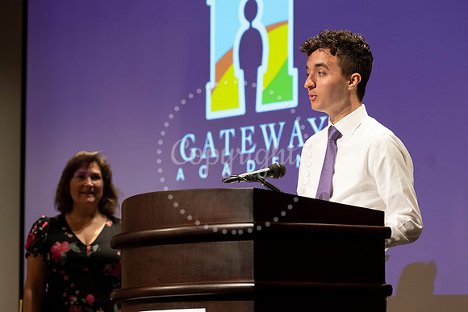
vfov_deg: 8.3
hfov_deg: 12.5
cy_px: 161
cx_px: 290
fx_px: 2143
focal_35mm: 165
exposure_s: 1/80
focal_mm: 120
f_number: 4
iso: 800
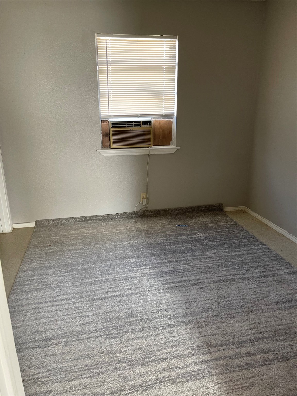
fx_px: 297
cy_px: 198
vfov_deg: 67.3
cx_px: 148
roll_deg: -0.5
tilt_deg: -14.7
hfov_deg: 53.1
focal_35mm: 26
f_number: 1.6
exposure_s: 1/60
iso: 160
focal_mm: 5.1
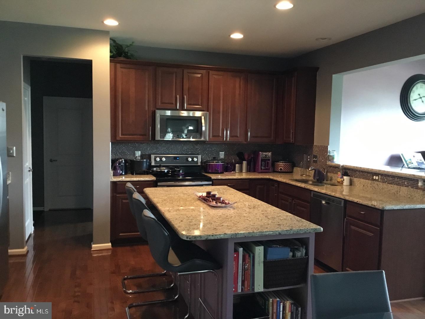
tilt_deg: -4.5
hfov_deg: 58.4
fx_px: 381
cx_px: 212
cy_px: 160
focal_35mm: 31
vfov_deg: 45.4
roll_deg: -0.8
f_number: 2.4
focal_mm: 3.3
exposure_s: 1/15
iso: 250
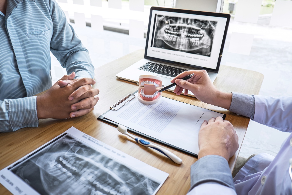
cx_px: 146
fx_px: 219
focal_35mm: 27
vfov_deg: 47.9
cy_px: 98
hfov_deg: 67.4
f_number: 3.6
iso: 400
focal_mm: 18
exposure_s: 1/80
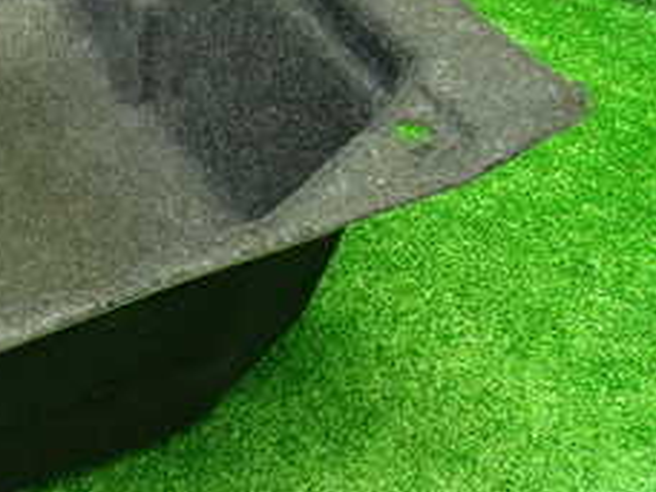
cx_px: -196
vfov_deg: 18.2
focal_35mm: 79
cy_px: 14
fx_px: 1497
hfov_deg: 22.2
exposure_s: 1/30
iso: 500
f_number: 2.3
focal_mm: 5.4
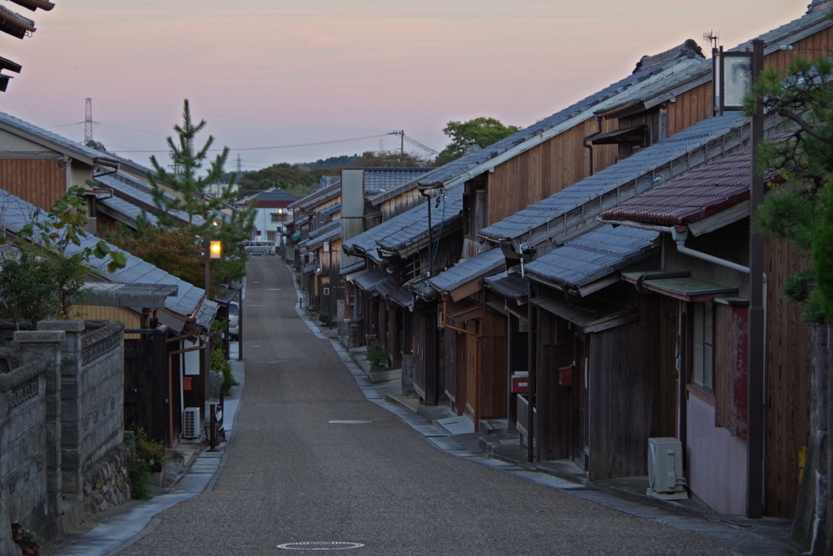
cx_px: 416
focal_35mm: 103
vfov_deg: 13.3
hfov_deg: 19.8
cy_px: 278
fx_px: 2383
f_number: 6.3
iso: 800
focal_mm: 68
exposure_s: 1/125
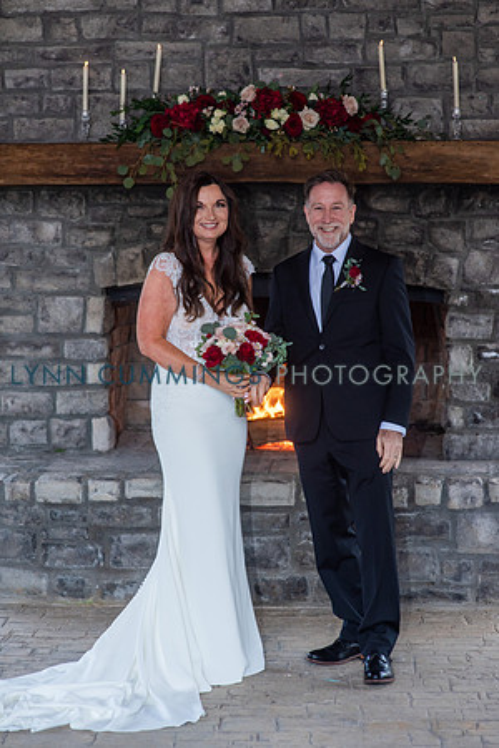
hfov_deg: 16.1
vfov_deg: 23.9
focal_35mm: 85
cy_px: 374
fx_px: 1767
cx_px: 250
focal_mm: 85
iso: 640
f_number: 3.2
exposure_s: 1/125
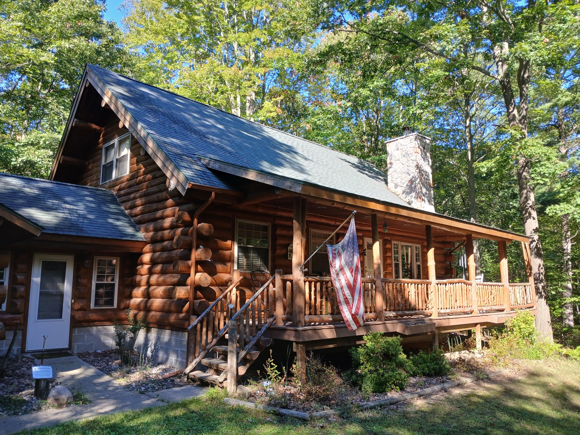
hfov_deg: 67.3
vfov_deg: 53.1
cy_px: 218
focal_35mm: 26
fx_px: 436
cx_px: 290
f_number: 1.8
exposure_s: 1/120
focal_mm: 3.98
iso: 32
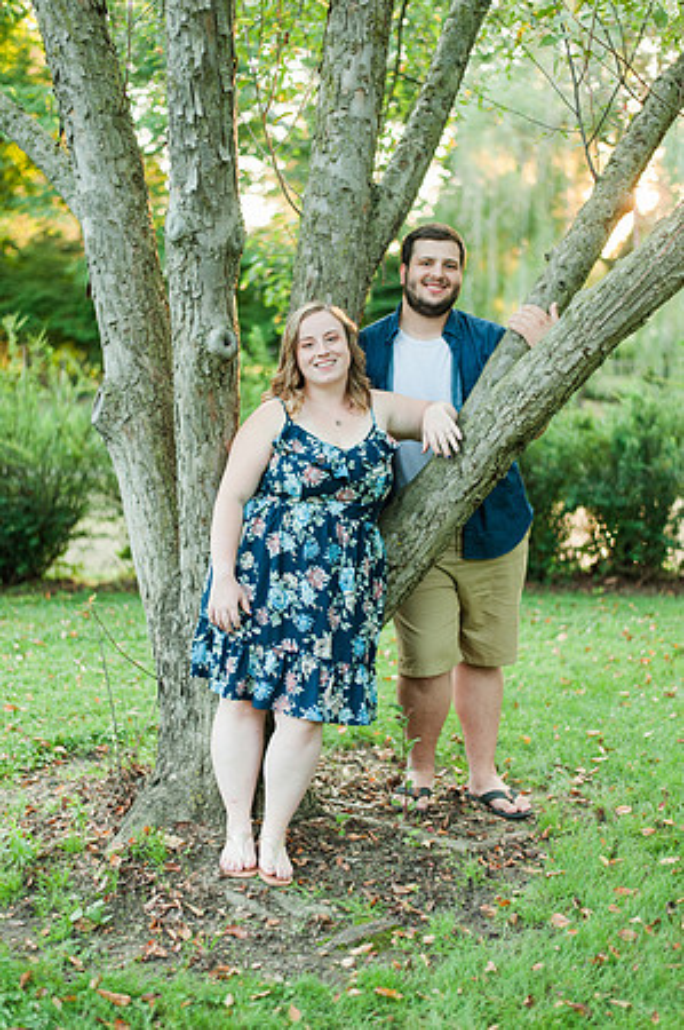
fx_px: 1428
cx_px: 342
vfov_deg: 39.6
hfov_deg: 26.9
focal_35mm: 50
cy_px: 515
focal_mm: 50
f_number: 1.8
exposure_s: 1/400
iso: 640
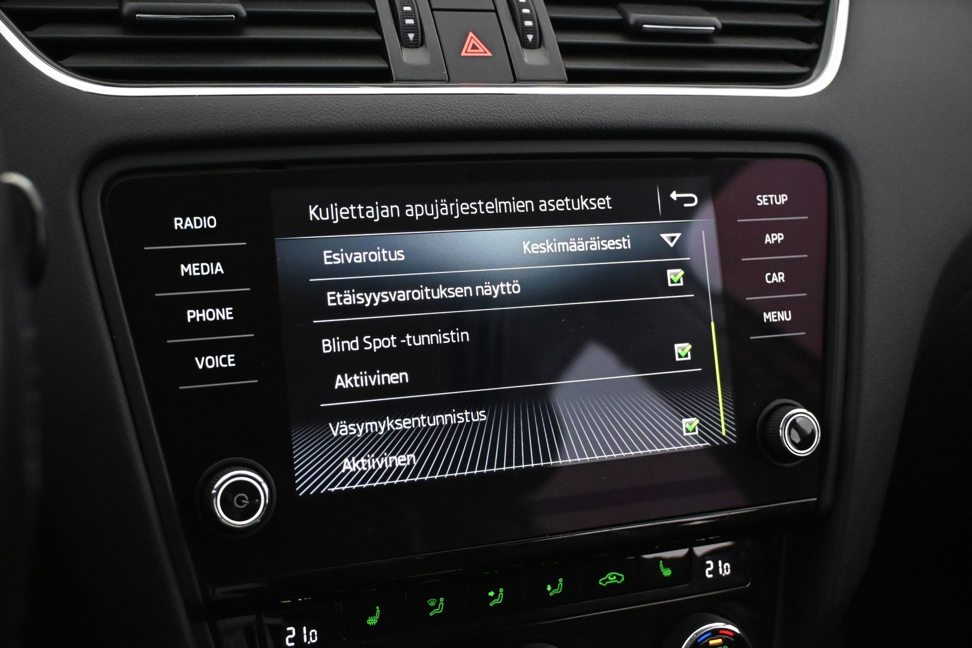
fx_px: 1215
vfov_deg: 29.9
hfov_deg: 43.6
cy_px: 324
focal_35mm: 45
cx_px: 486
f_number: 4.8
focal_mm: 30
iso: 5600
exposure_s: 1/60
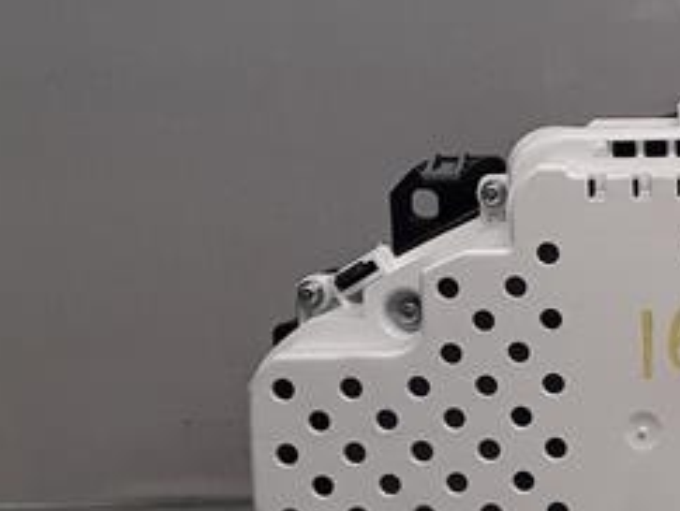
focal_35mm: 74
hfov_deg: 23.4
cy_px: 292
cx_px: 877
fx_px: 1455
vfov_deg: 19.9
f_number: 1.9
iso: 40
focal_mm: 2.91
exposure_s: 1/119
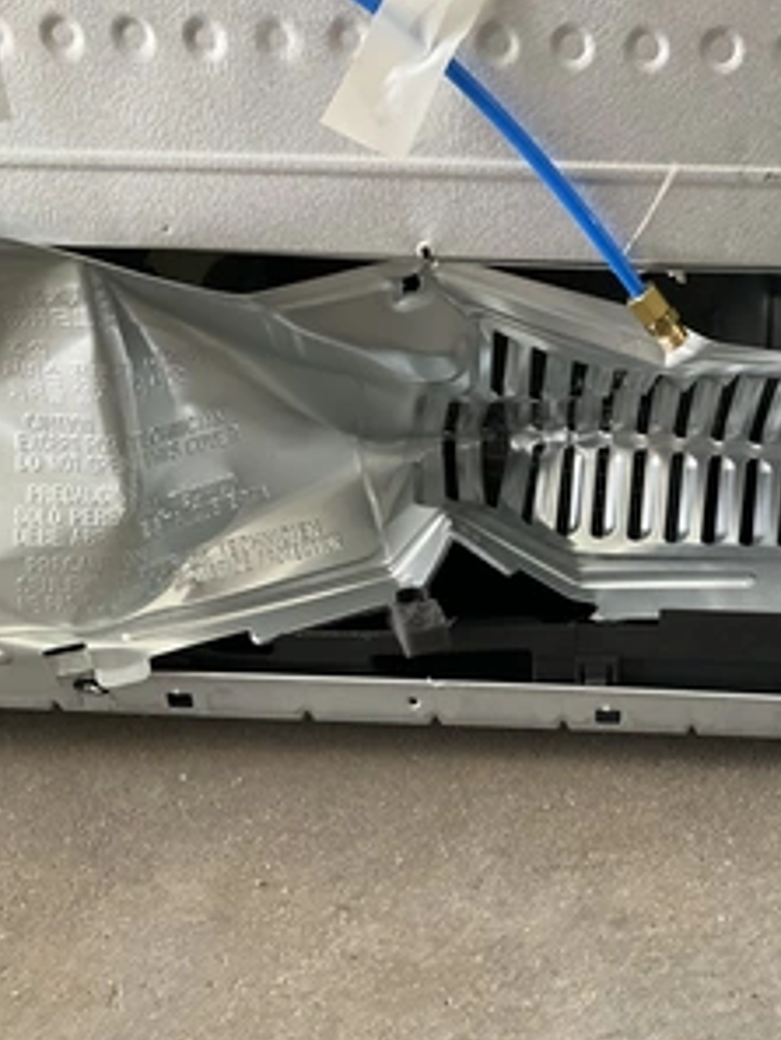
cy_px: 522
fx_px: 1172
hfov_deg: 35.3
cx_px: 658
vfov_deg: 47.8
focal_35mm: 39
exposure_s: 1/60
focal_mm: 3
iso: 250
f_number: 1.8
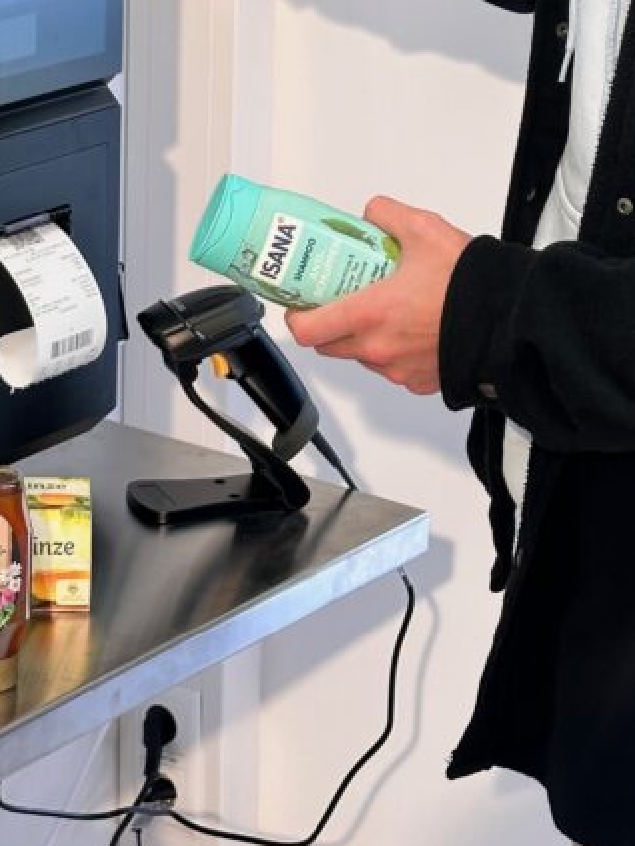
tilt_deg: -11.2
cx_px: 90
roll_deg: -0.3
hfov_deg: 12.7
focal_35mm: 116
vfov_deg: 16.7
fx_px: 2837
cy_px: 46
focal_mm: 6.86
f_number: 1.78
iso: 50
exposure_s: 1/121
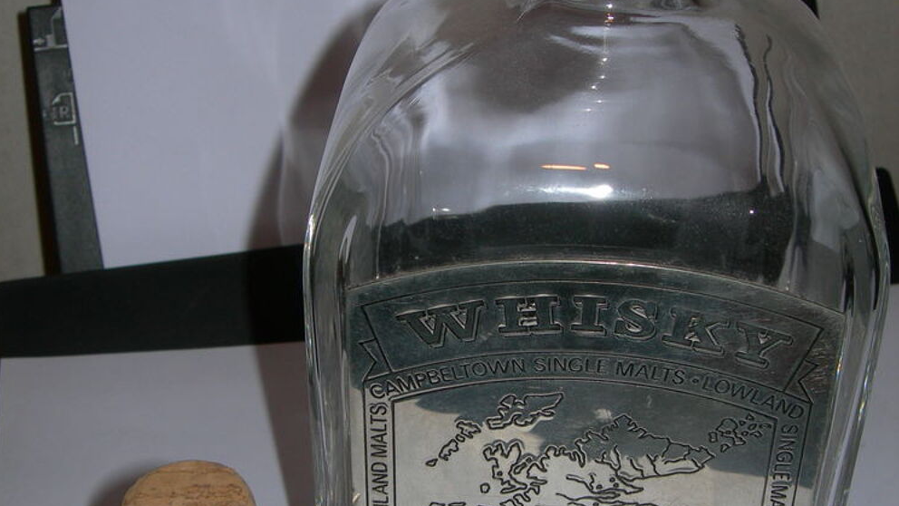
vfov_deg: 20.0
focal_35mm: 60
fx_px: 1430
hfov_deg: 34.9
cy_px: 295
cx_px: 448
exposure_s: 1/60.1
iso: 50
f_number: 4.9
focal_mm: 8.5
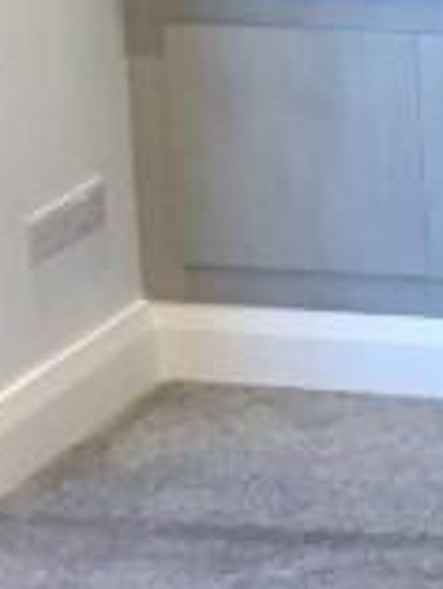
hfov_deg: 7.2
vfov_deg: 10.3
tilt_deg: -13.8
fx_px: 3221
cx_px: 1205
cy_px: -90
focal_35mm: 189
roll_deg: +0.5
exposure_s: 1/33
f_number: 2.2
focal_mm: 4.15
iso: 200
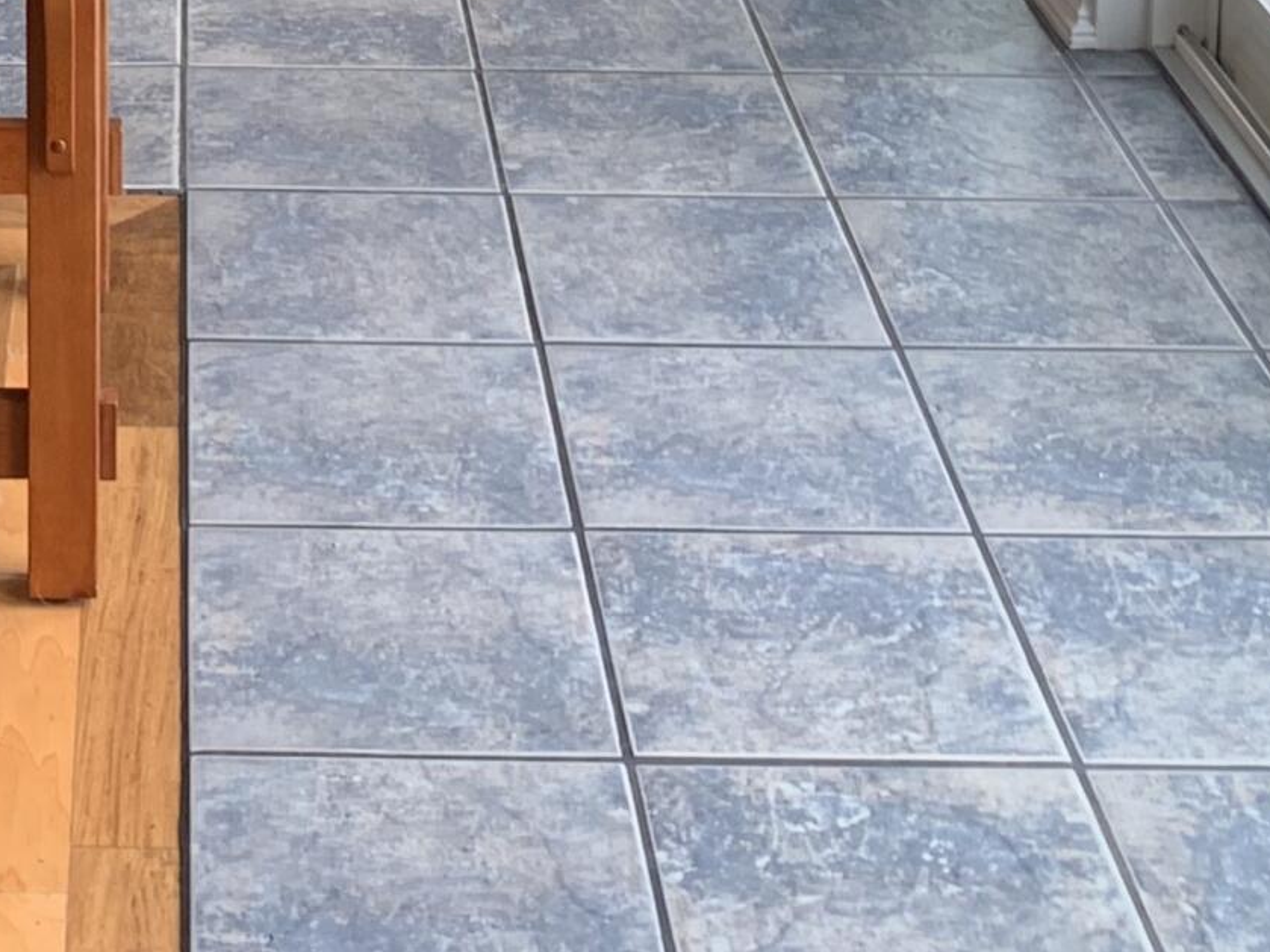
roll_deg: +0.2
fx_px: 3412
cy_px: -708
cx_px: 26
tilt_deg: -9.9
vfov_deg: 14.2
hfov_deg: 20.5
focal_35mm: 93
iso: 50
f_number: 1.8
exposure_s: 1/120
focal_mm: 4.25
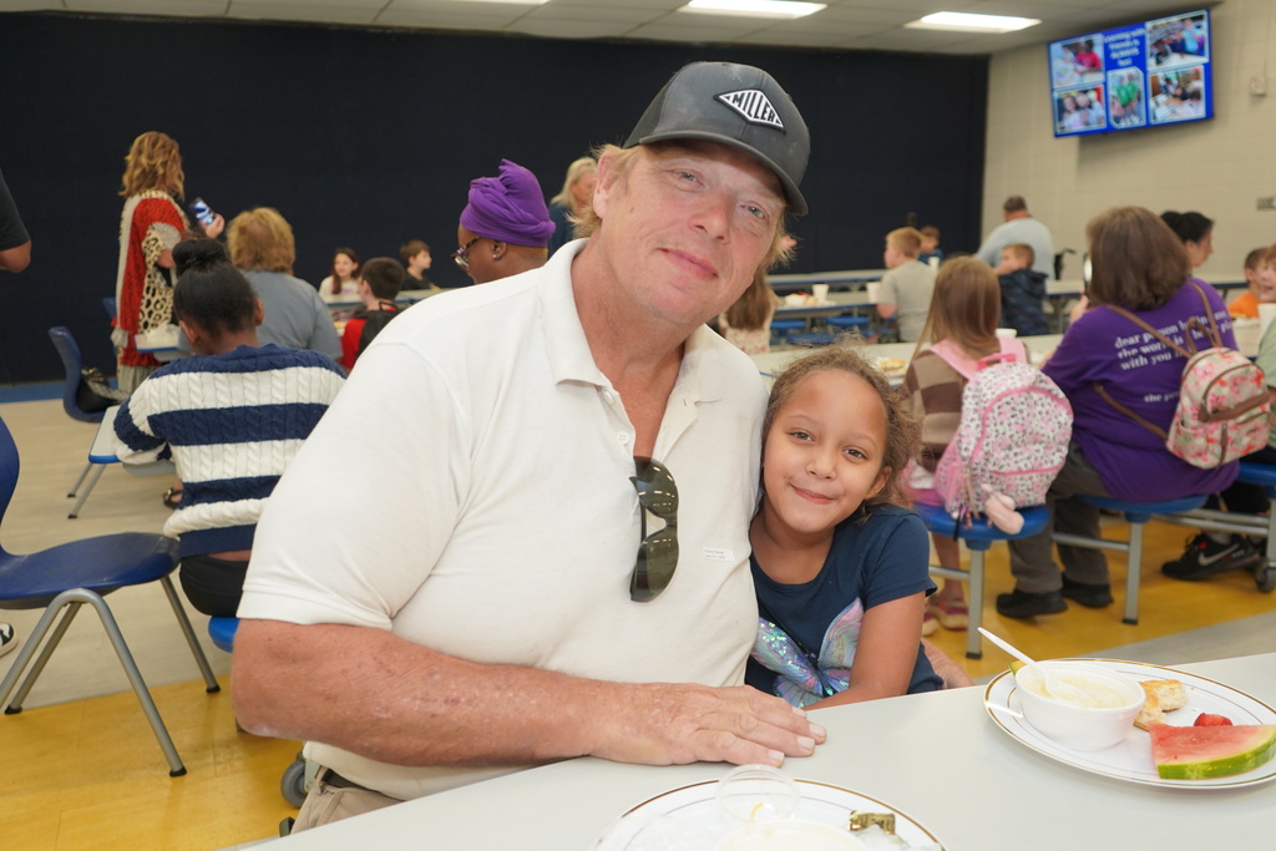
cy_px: 426
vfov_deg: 45.0
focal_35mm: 29
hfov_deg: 63.7
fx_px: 1028
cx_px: 638
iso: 1250
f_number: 4
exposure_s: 1/160
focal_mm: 29
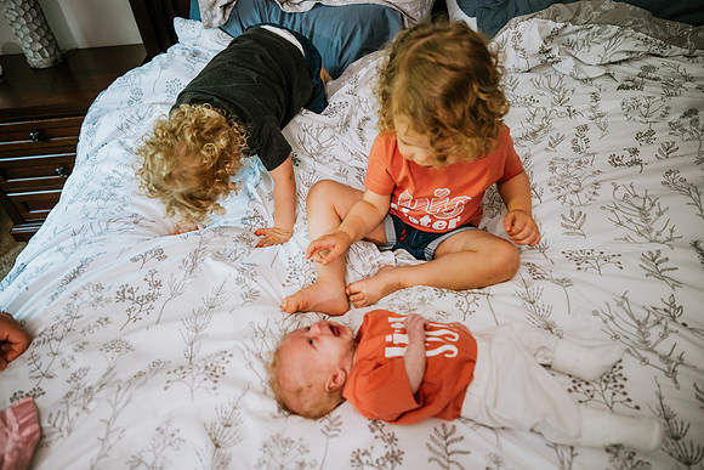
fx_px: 469
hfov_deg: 73.7
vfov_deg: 53.2
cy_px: 235
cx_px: 352
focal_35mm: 24
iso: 1250
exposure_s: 1/250
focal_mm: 24
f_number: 2.8
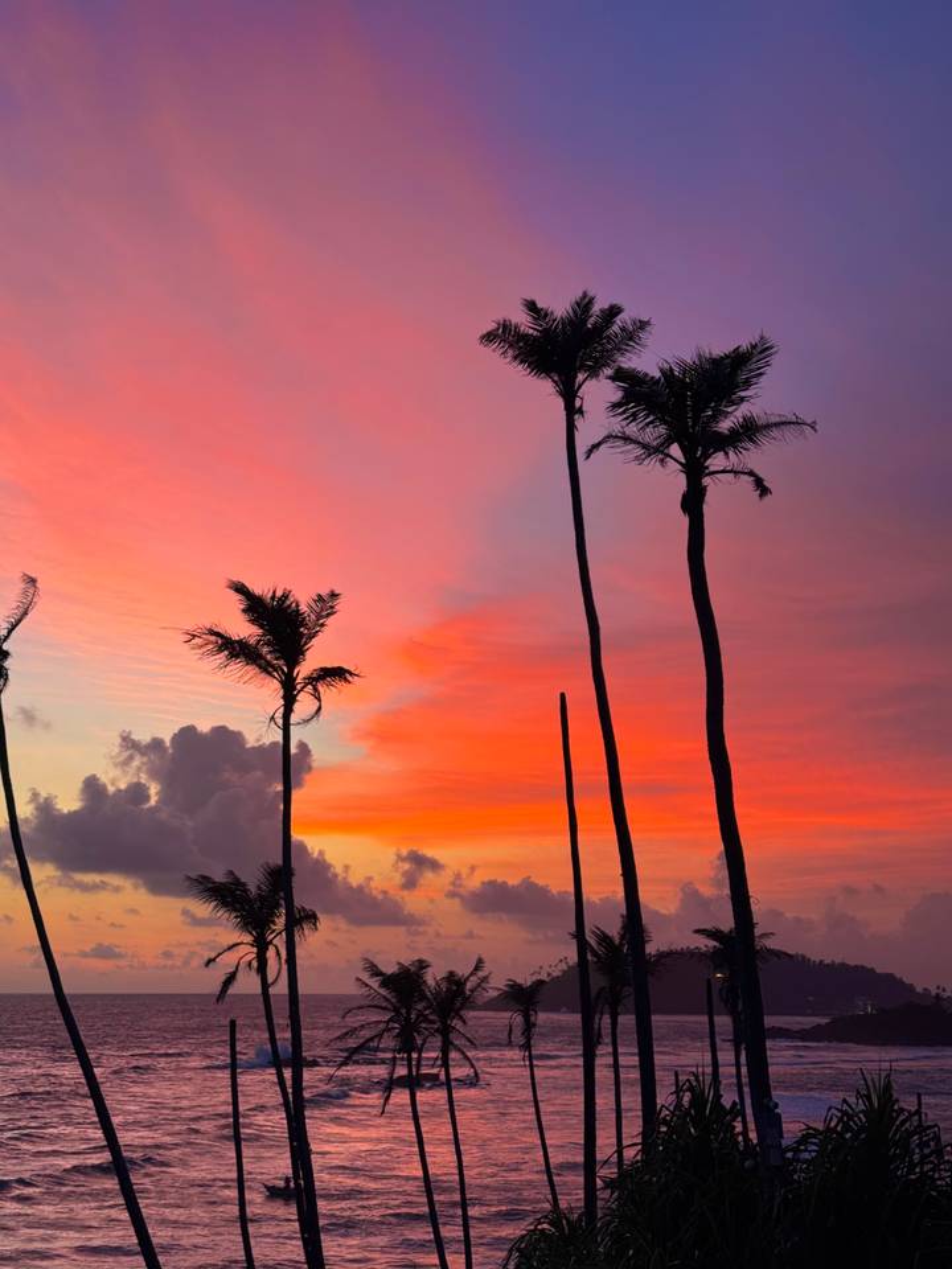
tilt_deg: +11.0
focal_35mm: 48
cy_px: 634
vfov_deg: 39.7
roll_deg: -3.1
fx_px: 1760
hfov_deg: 30.3
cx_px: 476
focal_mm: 6.76
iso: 50
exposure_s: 1/50
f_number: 1.78
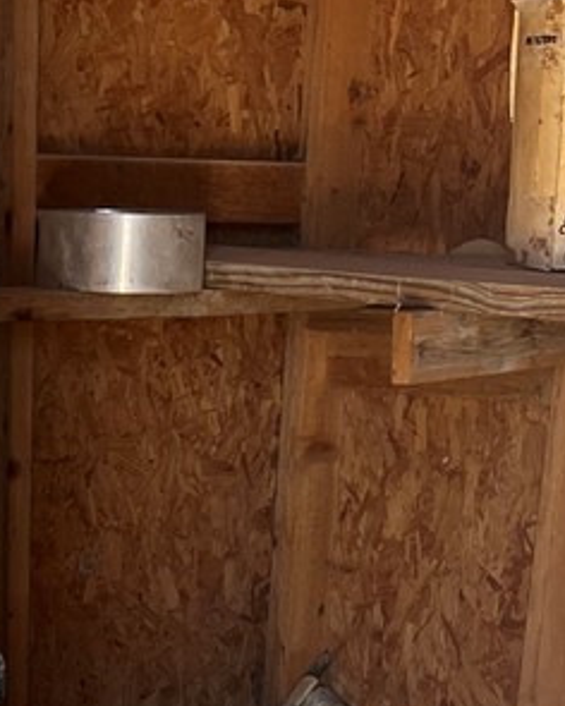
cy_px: 972
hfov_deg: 17.1
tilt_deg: -22.2
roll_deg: +0.2
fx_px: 1839
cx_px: 2
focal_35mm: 88
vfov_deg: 19.6
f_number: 1.5
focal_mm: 5.7
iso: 40
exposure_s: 1/202
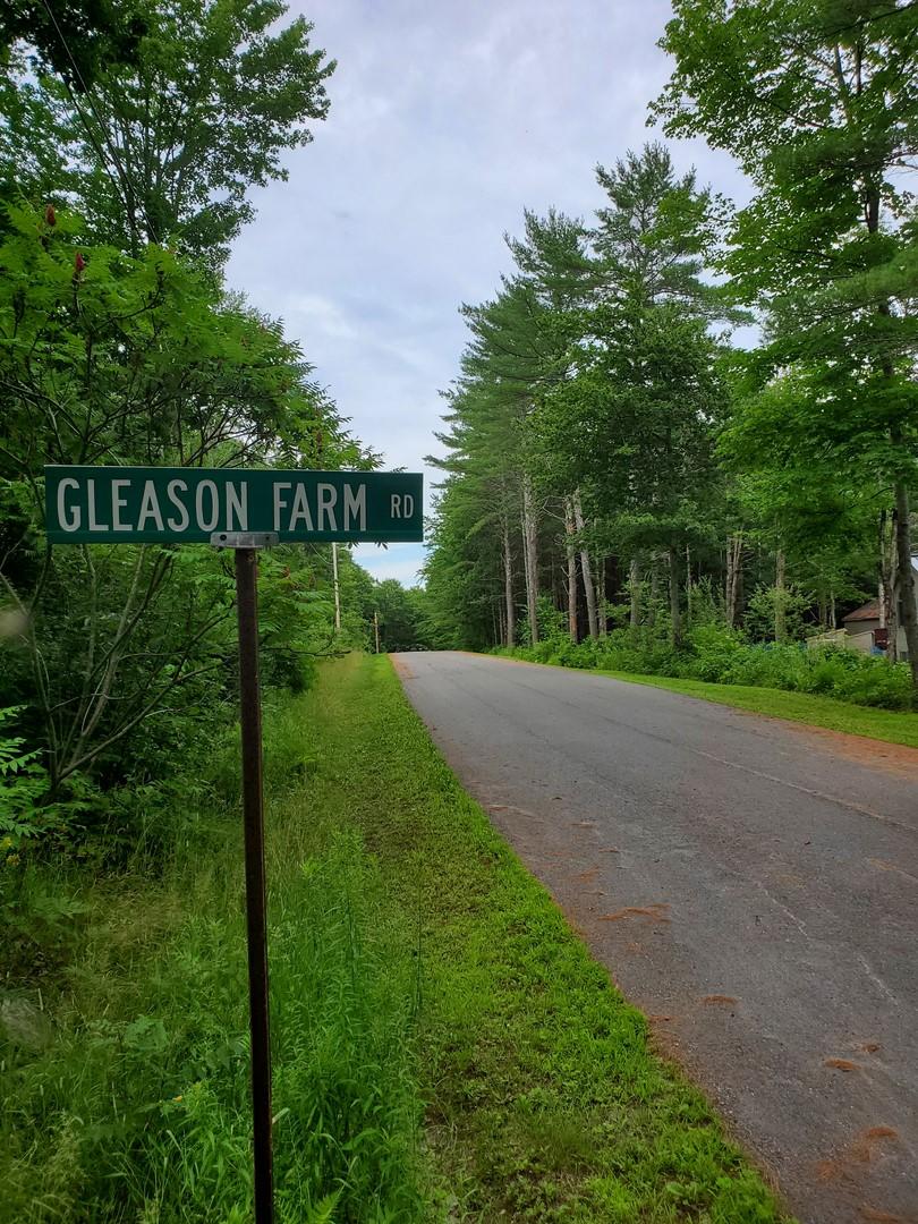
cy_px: 612
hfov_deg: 53.1
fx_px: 919
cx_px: 459
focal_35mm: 26
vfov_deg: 67.3
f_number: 2.4
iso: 50
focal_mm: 4.3
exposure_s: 1/894
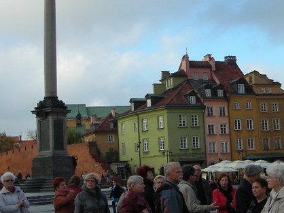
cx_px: 190
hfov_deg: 28.8
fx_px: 549
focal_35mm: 67
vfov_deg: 21.9
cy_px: 91
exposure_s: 1/436
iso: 50
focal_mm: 5.8
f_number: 3
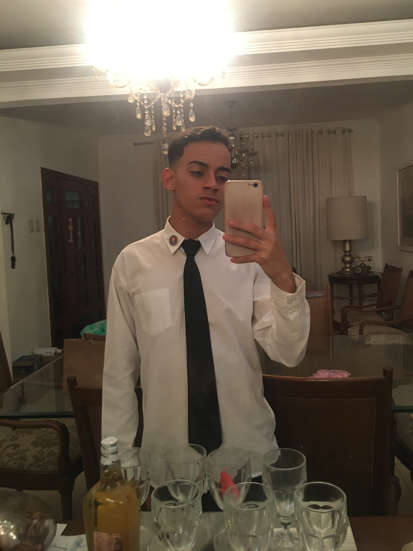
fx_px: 461
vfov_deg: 61.7
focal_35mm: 29
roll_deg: +2.6
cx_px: 206
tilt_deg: -12.0
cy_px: 276
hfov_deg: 48.2
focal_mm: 4.15
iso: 100
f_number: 2.2
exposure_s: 1/10
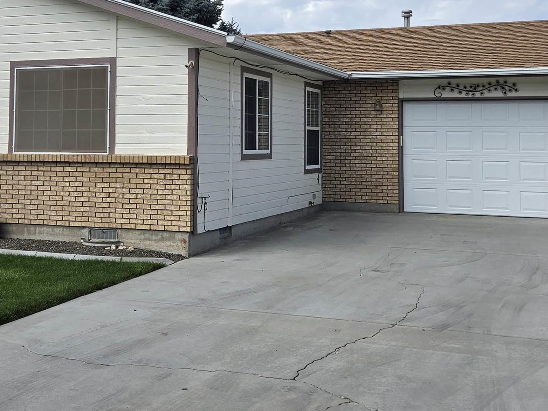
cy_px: 110
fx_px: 807
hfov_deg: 37.4
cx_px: 236
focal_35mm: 51
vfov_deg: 28.2
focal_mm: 5.4
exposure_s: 1/5228
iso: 80
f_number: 1.8
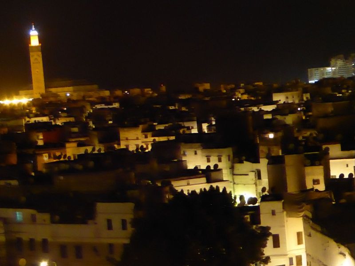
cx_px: 178
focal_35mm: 75
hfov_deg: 26.0
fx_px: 769
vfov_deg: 19.6
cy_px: 133
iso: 6400
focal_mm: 12.5
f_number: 4.5
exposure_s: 1/4
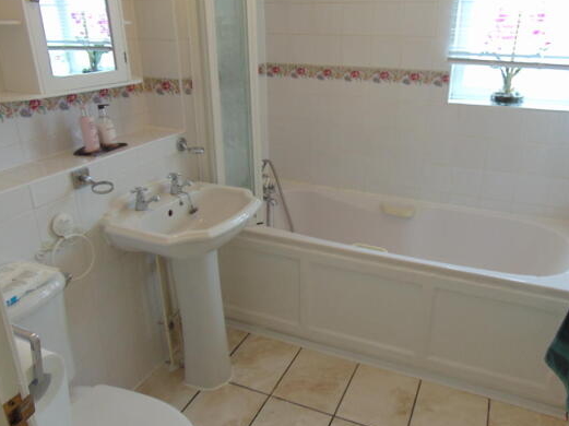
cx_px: 313
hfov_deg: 63.3
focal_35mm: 28
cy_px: 205
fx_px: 460
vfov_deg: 49.7
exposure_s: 1/30
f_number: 3
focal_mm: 4.5
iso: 200
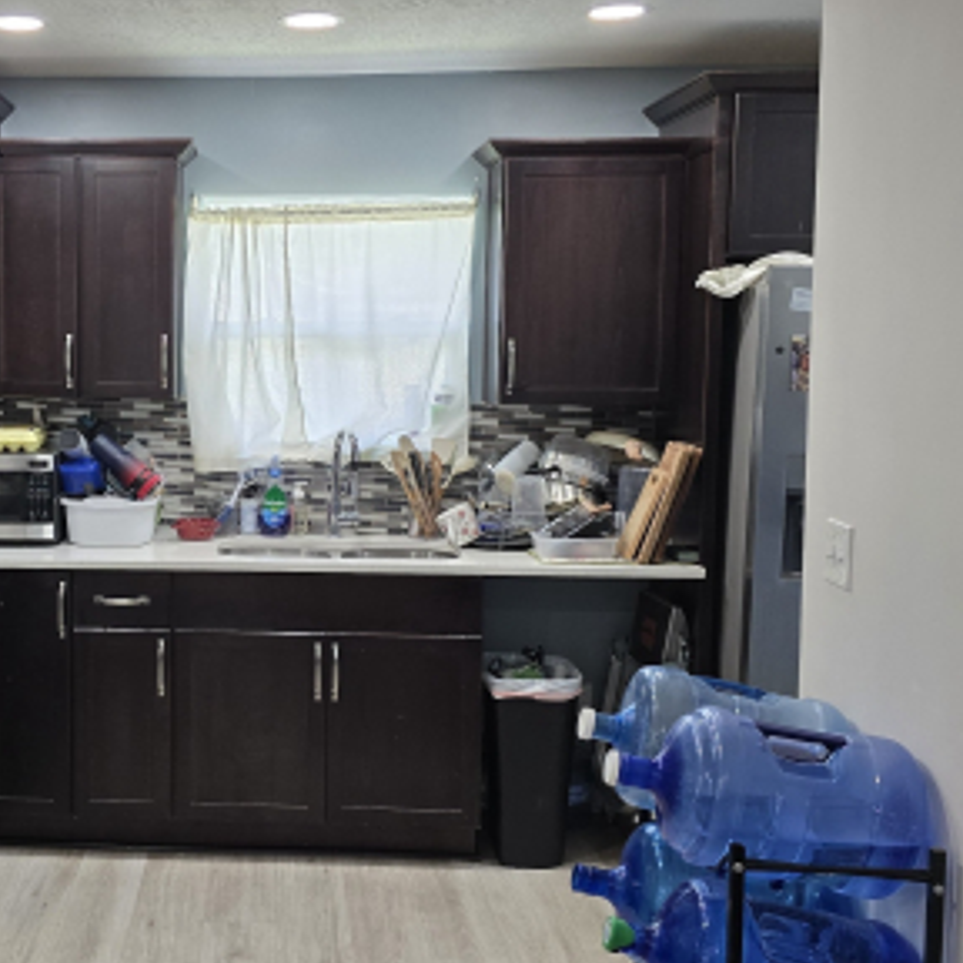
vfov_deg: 36.1
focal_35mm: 47
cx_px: 182
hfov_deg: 34.8
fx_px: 1479
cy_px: 468
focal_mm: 6.3
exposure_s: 1/120
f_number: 1.7
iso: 160
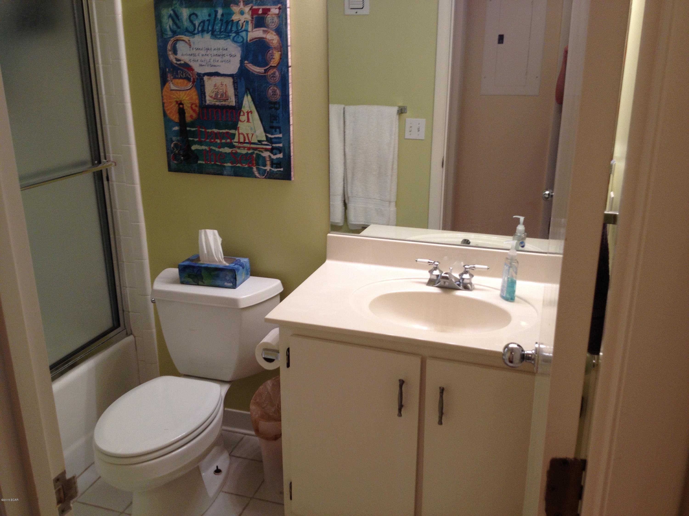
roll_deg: +0.8
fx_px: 697
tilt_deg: -19.4
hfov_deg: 52.6
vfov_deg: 40.7
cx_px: 344
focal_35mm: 35
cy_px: 258
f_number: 2.4
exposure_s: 1/40
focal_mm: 4.28
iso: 50
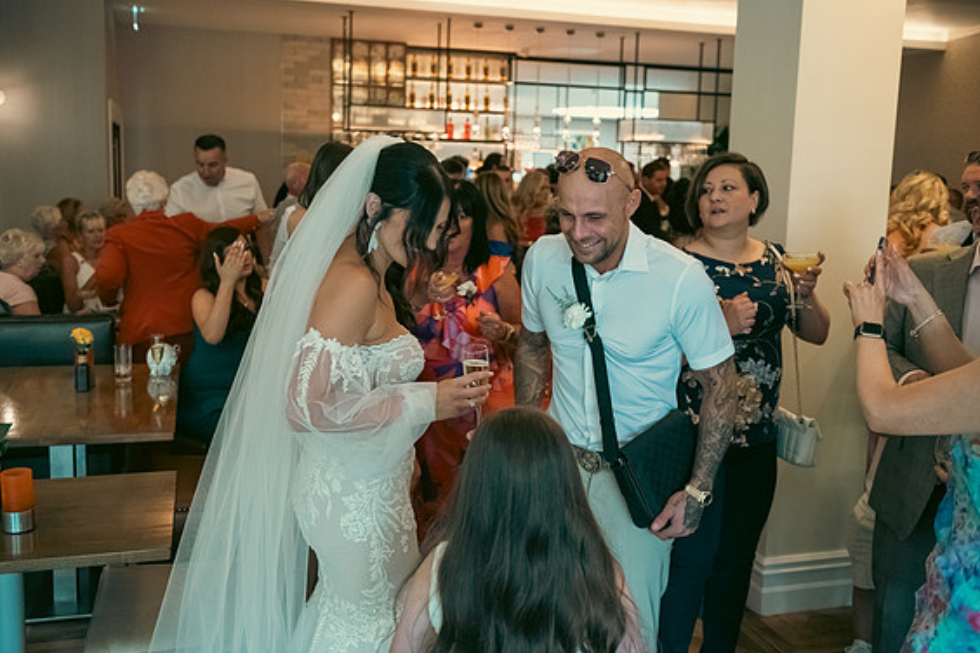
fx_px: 980
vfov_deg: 36.9
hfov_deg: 53.1
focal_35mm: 36
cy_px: 320
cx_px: 487
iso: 2000
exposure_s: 1/160
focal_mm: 35
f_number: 3.5
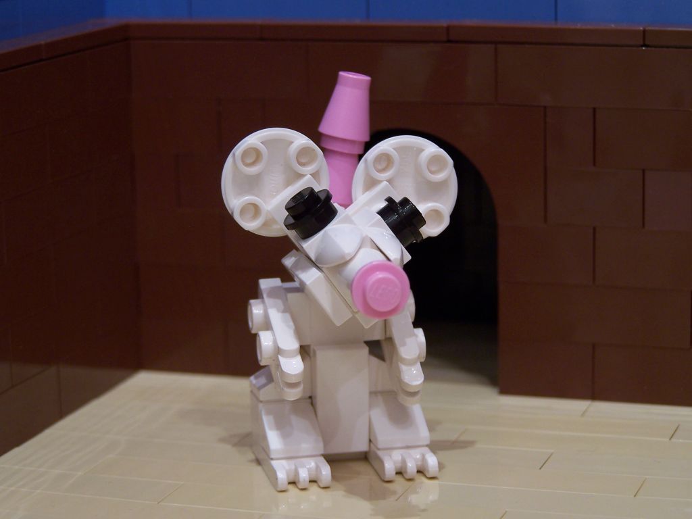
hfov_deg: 18.7
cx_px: 346
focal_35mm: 105
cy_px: 260
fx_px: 2099
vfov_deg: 14.1
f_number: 3.2
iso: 80
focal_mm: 17.5
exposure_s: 1/3
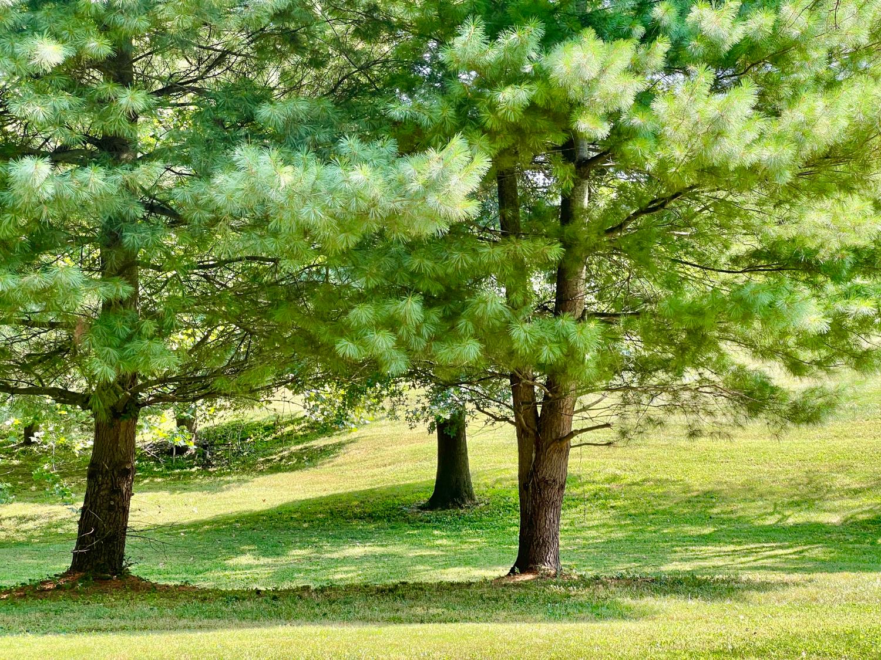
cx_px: 440
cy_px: 330
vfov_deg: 19.1
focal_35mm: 77
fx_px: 1960
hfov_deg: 25.3
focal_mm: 9
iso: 40
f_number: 2.8
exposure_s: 1/99
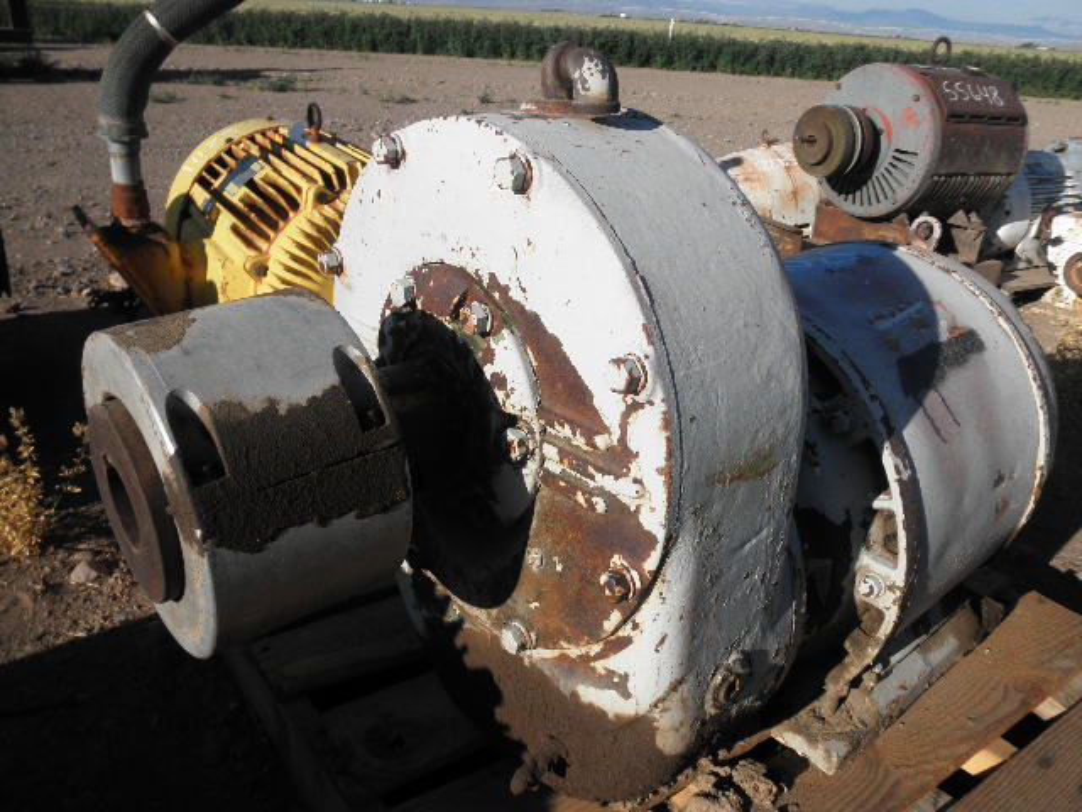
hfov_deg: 63.4
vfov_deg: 49.7
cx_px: 541
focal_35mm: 28
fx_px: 875
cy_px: 406
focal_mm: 5
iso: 64
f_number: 8.5
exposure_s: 1/160
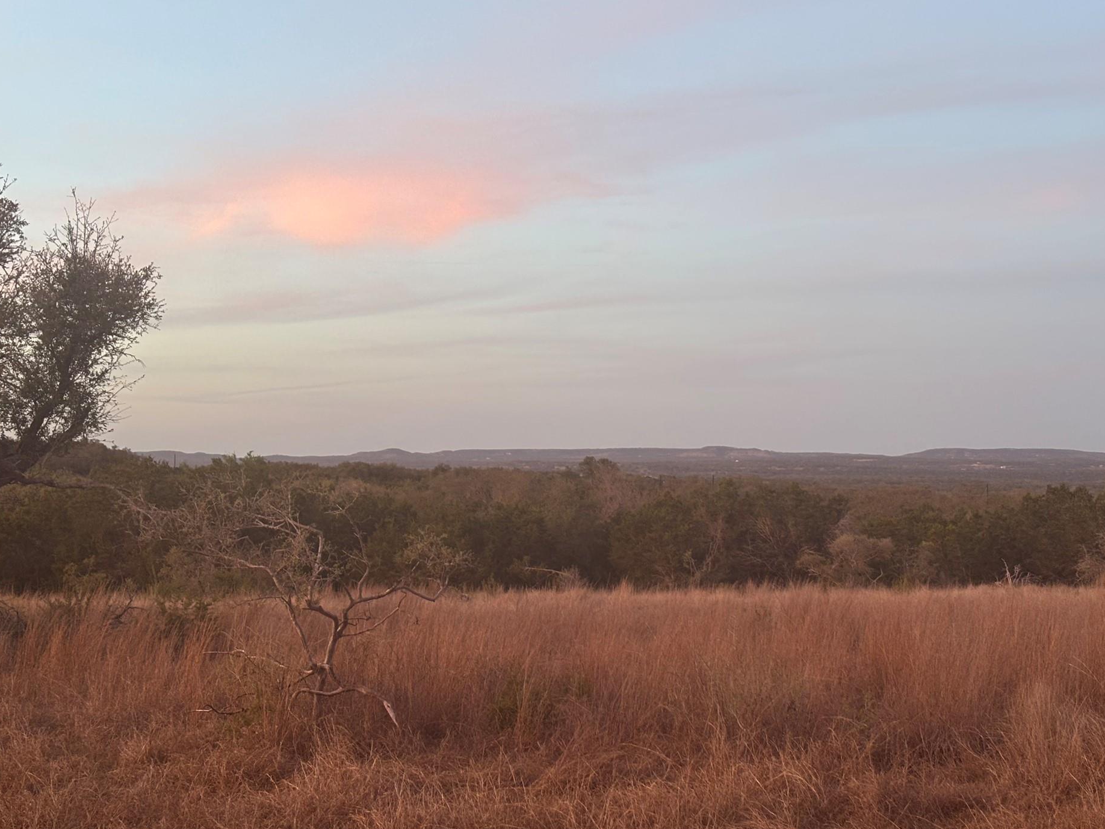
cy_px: 423
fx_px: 1851
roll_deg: +0.0
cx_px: 560
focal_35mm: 58
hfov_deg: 33.2
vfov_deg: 25.2
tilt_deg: +0.6
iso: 80
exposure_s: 1/60
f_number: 1.6
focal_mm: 5.96
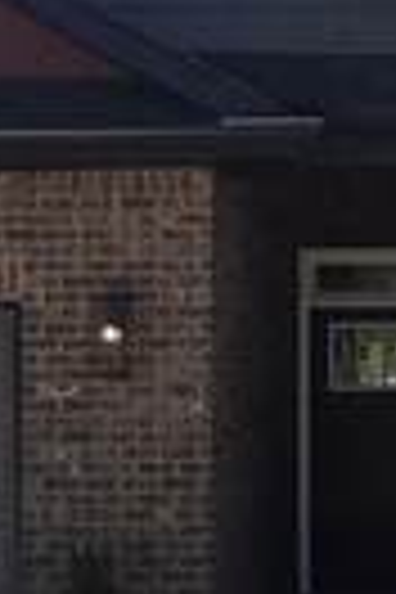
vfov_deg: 20.8
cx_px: 432
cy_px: 315
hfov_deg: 13.7
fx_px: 1617
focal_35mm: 98
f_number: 2.2
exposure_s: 1/1255
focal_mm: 1.7
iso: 25
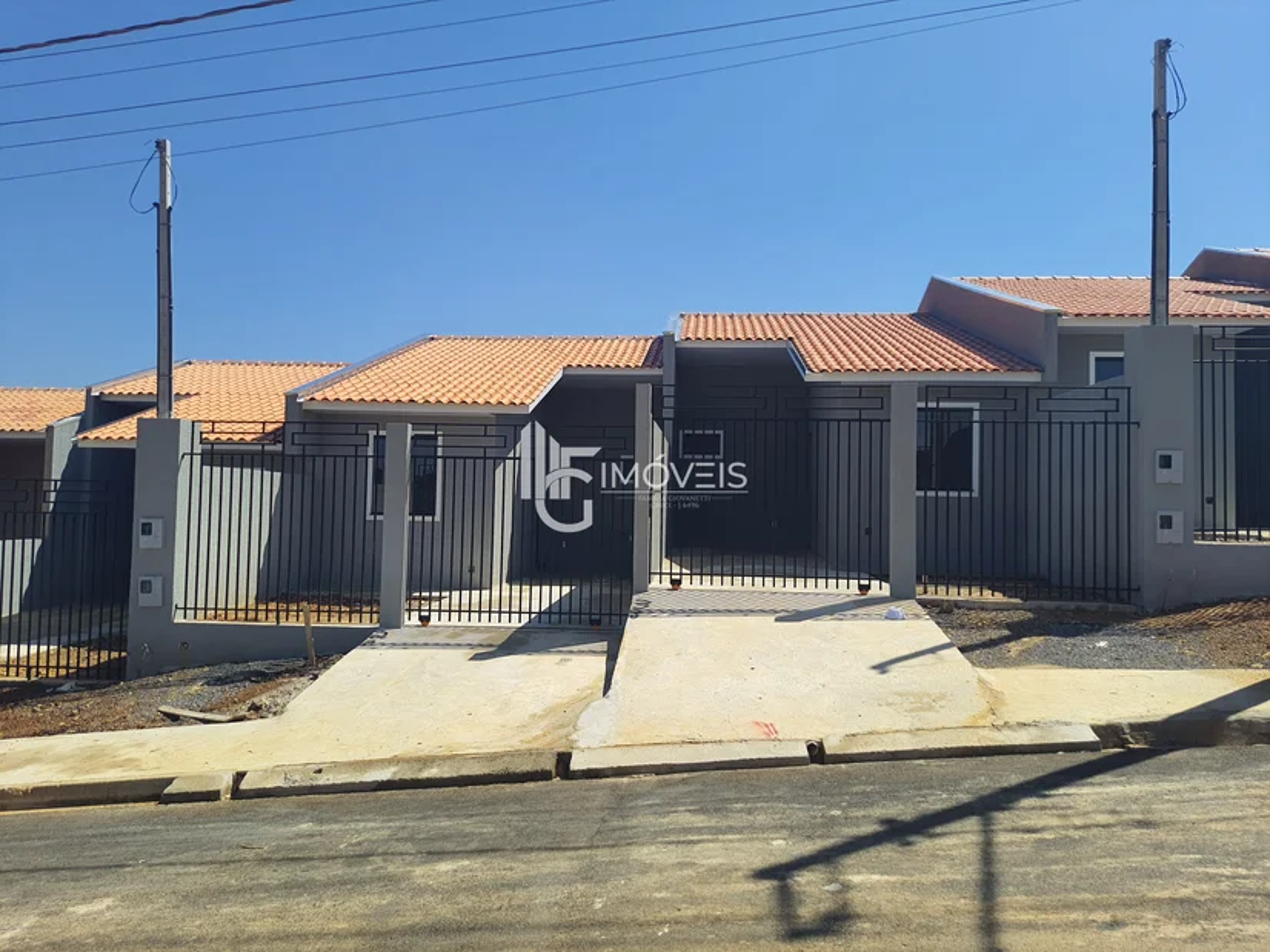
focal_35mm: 24
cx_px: 635
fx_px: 880
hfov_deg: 71.6
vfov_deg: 56.8
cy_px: 476
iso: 50
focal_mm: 5.23
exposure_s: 1/1552
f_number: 1.8
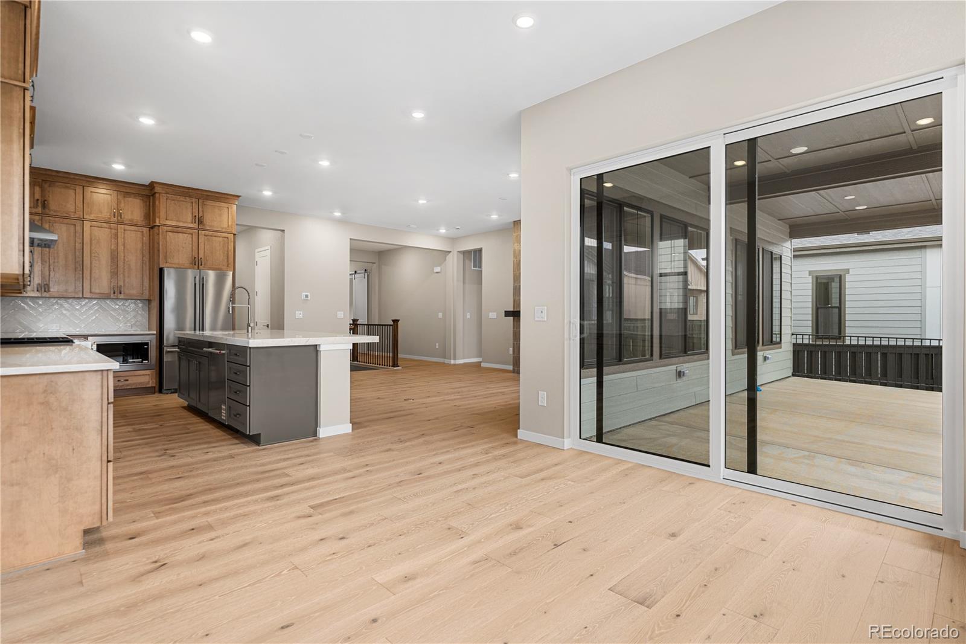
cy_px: 322
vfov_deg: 67.4
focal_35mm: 18
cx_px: 483
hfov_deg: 90.0
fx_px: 483
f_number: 4
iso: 100
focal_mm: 18
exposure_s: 1/4
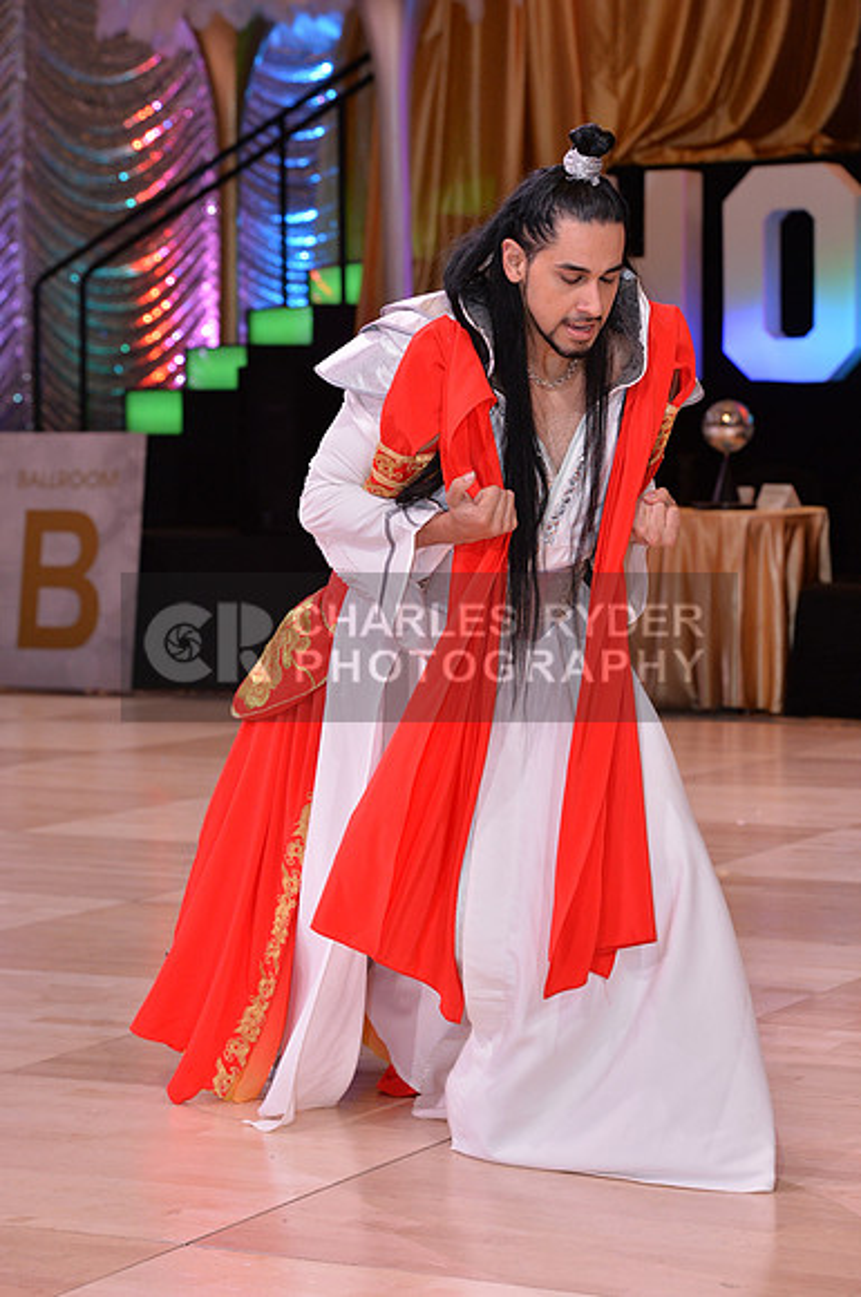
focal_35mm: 112
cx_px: 430
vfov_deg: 18.3
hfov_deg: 12.2
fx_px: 4030
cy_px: 648
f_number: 6.3
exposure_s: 1/250
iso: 1600
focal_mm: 112
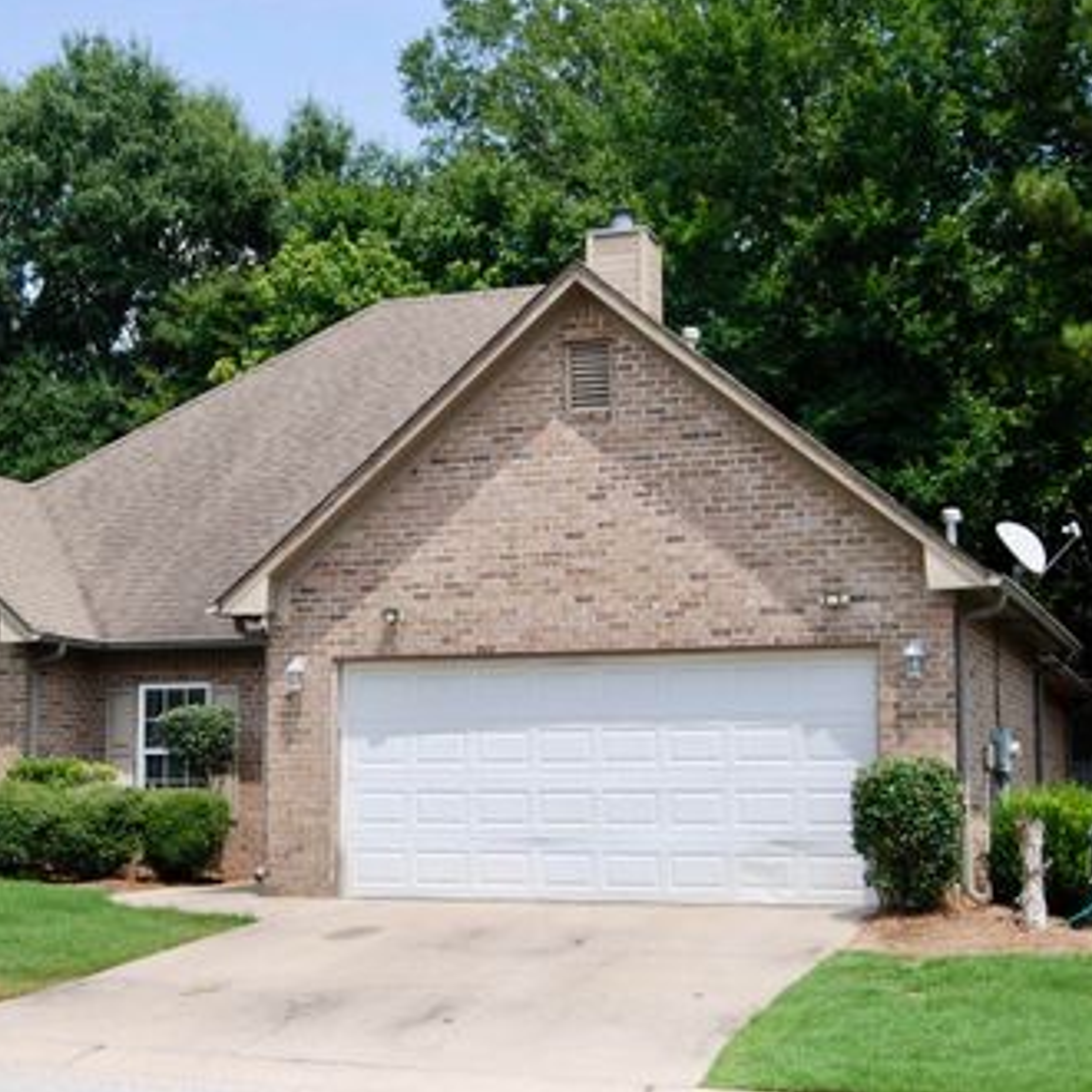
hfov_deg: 29.4
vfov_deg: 29.6
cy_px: 541
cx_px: 371
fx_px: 2070
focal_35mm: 58
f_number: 7.1
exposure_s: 1/200
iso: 100
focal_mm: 30
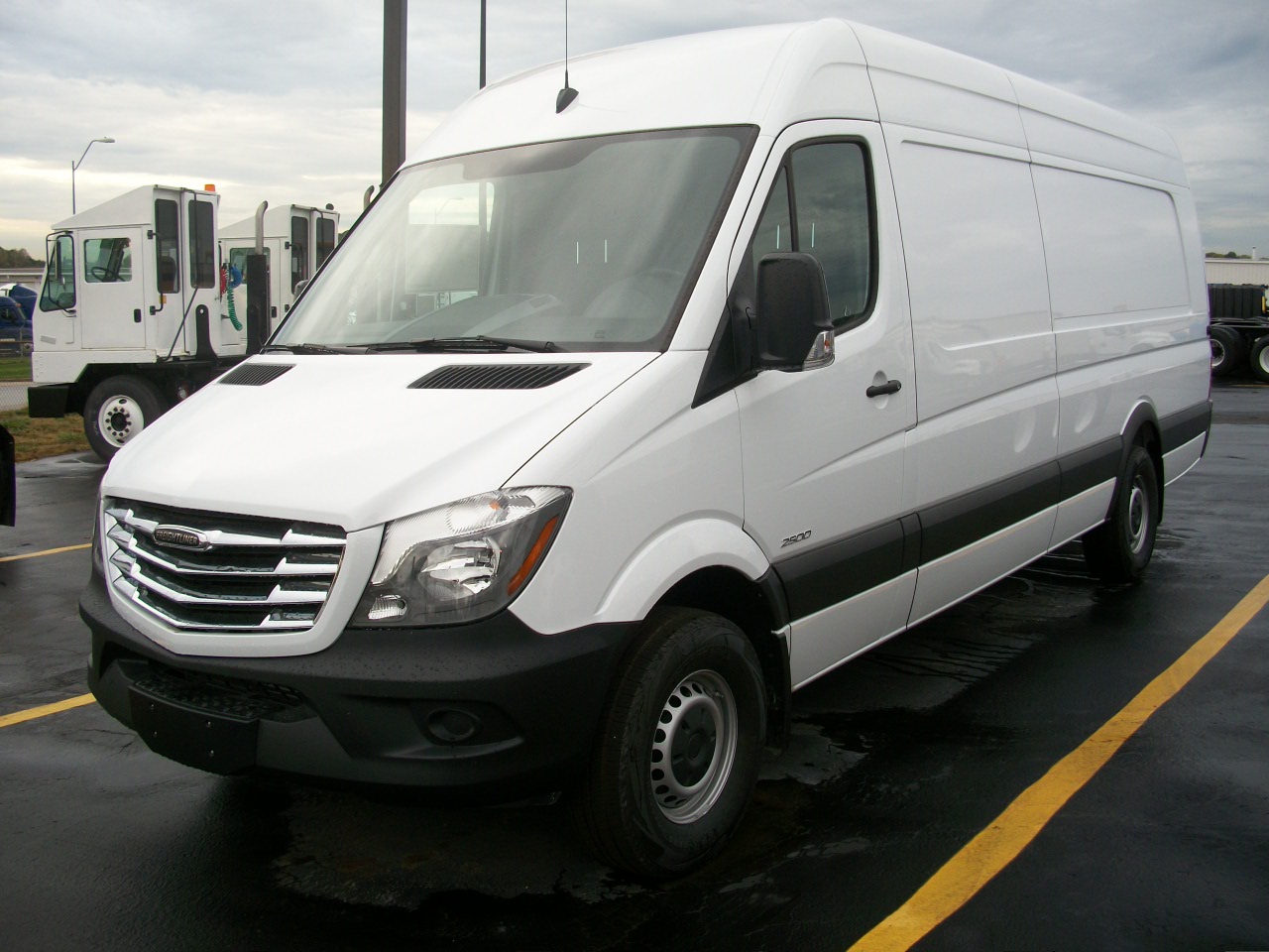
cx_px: 634
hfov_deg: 52.6
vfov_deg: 40.7
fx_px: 1283
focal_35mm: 35
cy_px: 476
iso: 80
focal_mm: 6.3
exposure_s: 1/125
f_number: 3.1
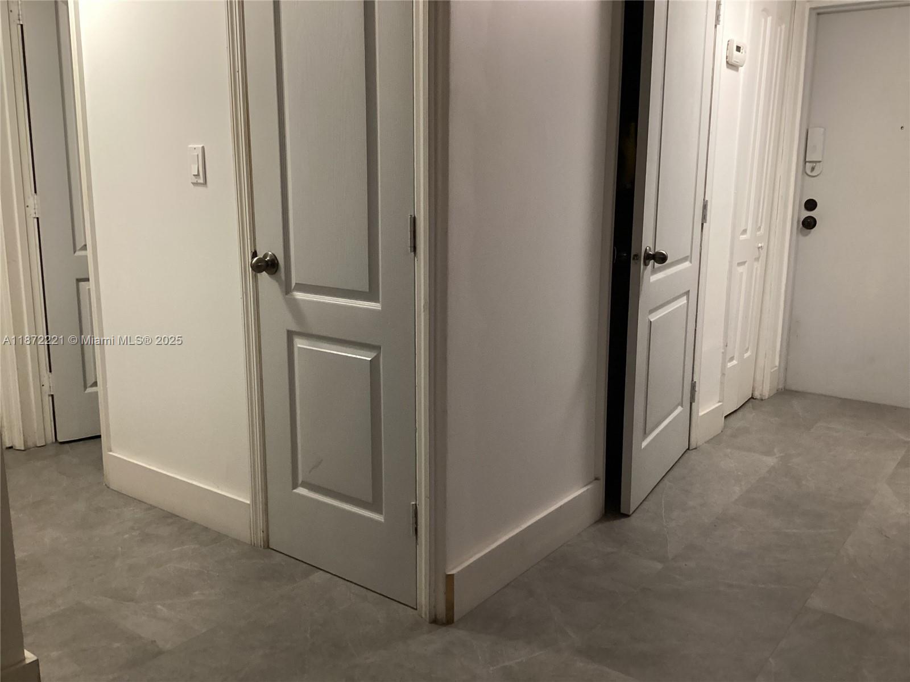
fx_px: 815
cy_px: 341
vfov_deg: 45.4
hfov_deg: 58.4
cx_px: 455
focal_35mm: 31
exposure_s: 1/60
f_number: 2.4
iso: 320
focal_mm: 3.3
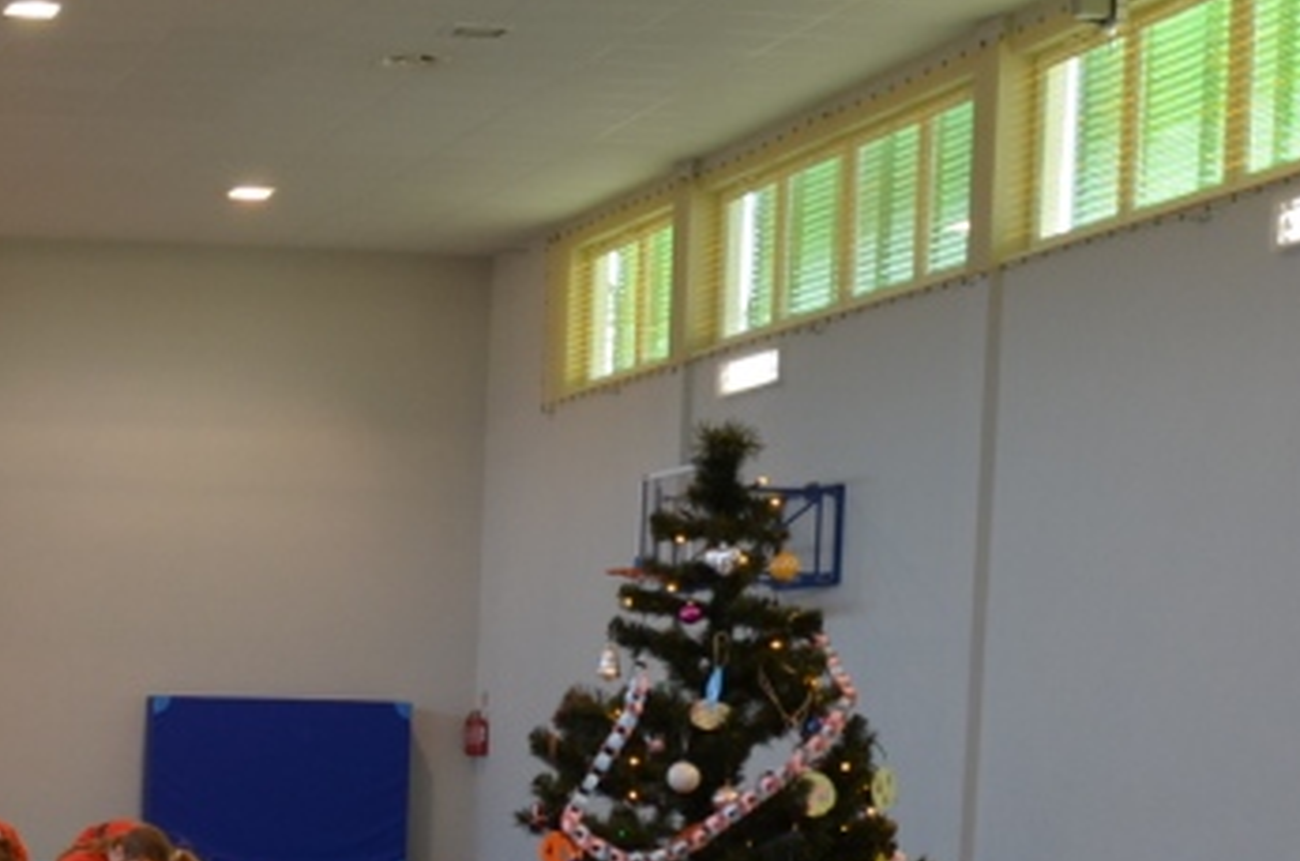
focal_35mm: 80
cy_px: 985
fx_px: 2882
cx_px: -327
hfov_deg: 23.0
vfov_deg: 16.4
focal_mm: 18
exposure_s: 1/80
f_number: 4.5
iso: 400
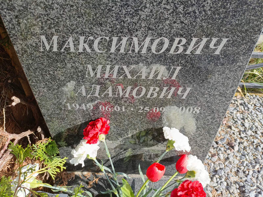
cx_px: 132
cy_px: 98
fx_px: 190
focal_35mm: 25
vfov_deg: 54.9
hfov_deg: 69.4
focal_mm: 4.76
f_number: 1.69
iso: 112
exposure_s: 1/326
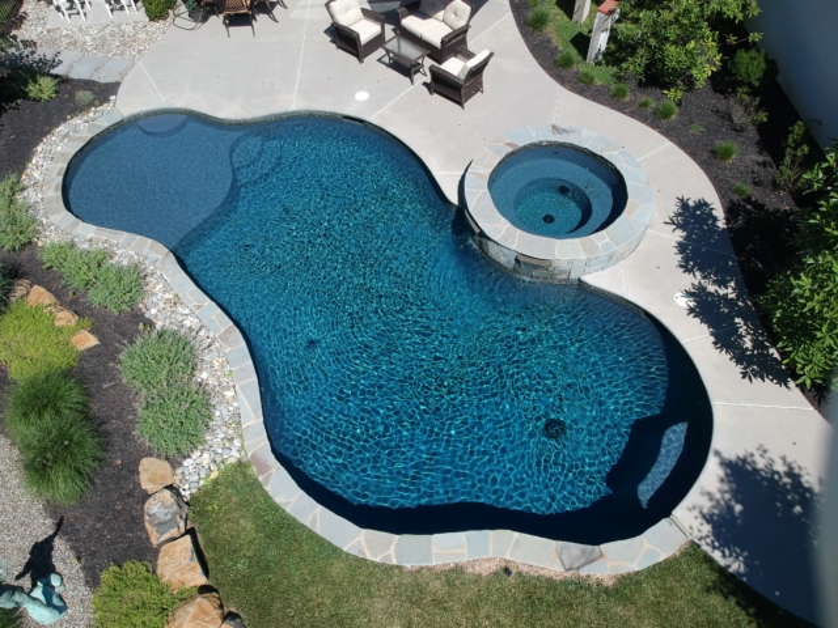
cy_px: 314
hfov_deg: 69.4
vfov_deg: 54.9
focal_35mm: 25
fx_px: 605
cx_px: 419
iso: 100
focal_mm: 4.49
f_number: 2.6
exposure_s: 1/1000
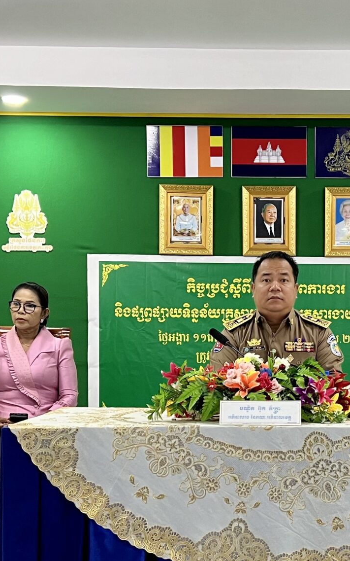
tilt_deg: -3.3
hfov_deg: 20.8
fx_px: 946
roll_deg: -0.3
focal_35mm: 62
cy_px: 378
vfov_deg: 32.7
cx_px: 271
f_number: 1.5
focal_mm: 5.7
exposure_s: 1/50
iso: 125
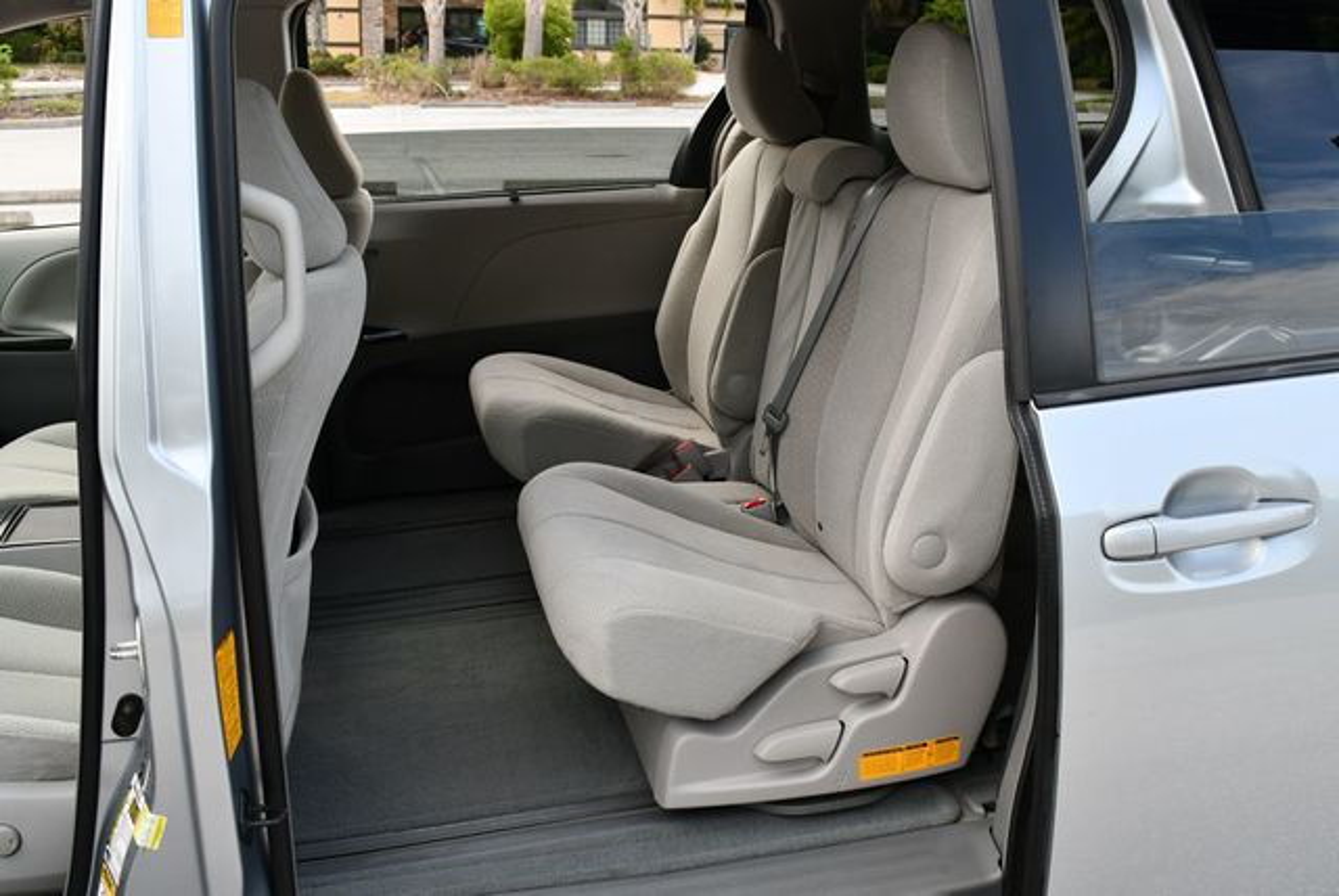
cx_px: 670
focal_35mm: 36
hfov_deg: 53.1
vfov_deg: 36.9
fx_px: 1340
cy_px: 448
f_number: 5.6
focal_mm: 18
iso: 320
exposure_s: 1/250
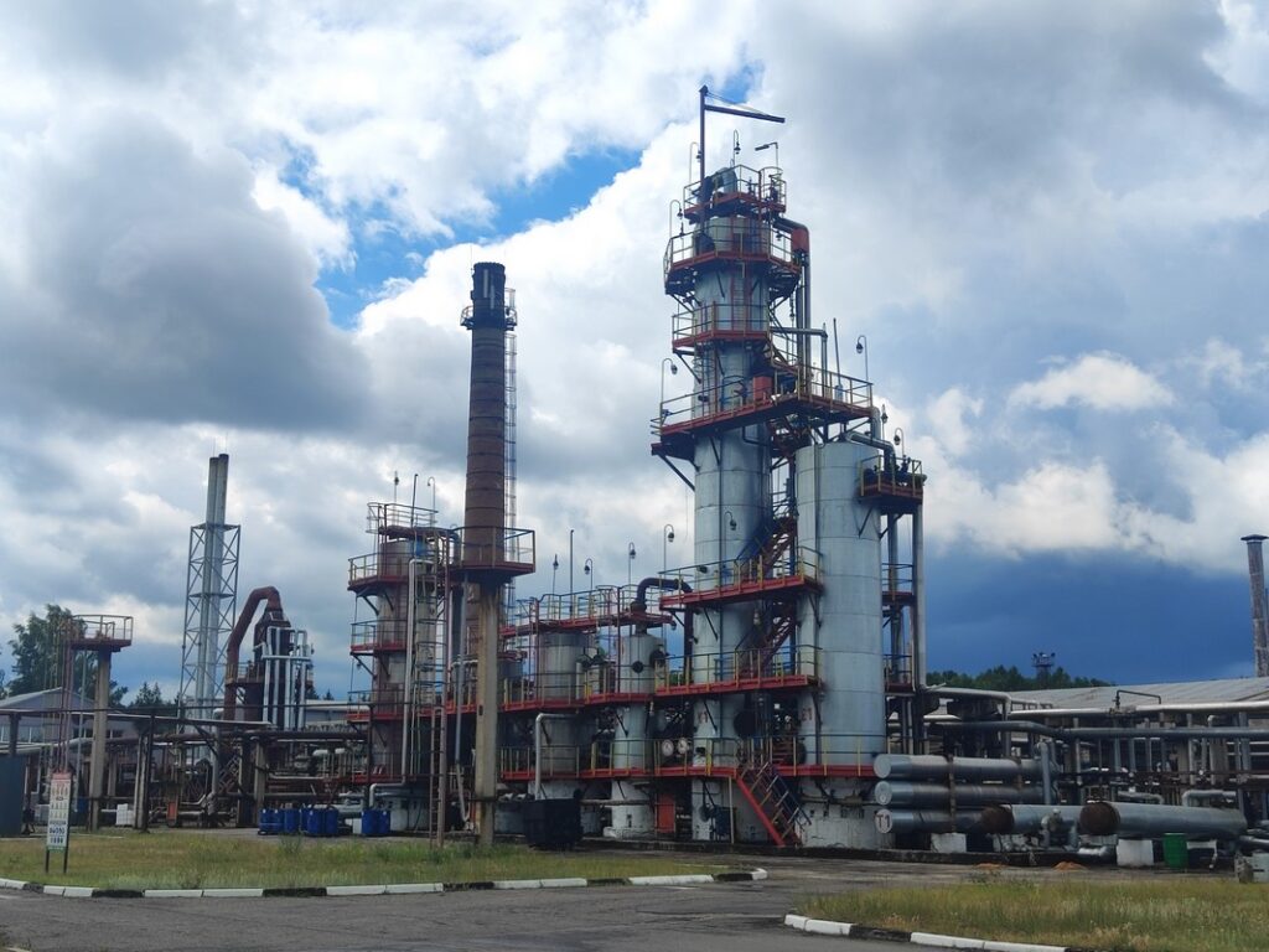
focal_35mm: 23
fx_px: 843
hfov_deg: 73.9
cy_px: 476
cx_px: 634
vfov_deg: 58.9
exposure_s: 1/968
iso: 50
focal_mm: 5.59
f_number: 1.88
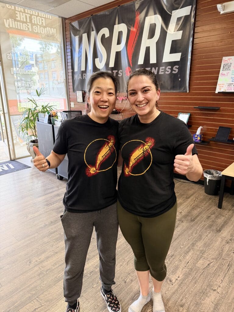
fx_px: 216
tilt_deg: -17.4
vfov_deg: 71.6
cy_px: 156
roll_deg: +0.3
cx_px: 117
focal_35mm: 24
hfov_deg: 56.8
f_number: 1.78
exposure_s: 1/60
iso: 320
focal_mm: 6.76
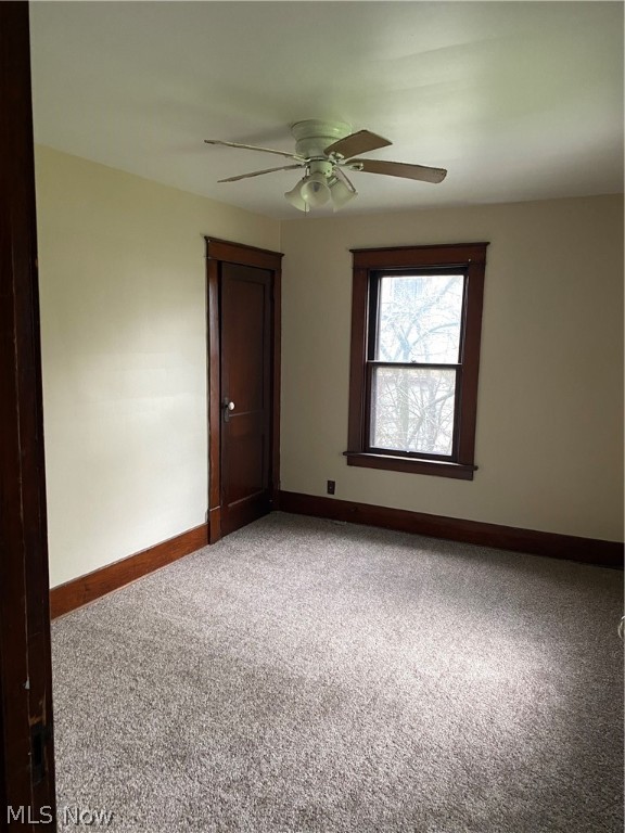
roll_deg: -0.7
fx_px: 626
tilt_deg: -8.6
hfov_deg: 53.1
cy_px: 416
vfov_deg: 67.3
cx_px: 312
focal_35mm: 26
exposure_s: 1/60
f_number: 1.8
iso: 200
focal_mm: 4.25
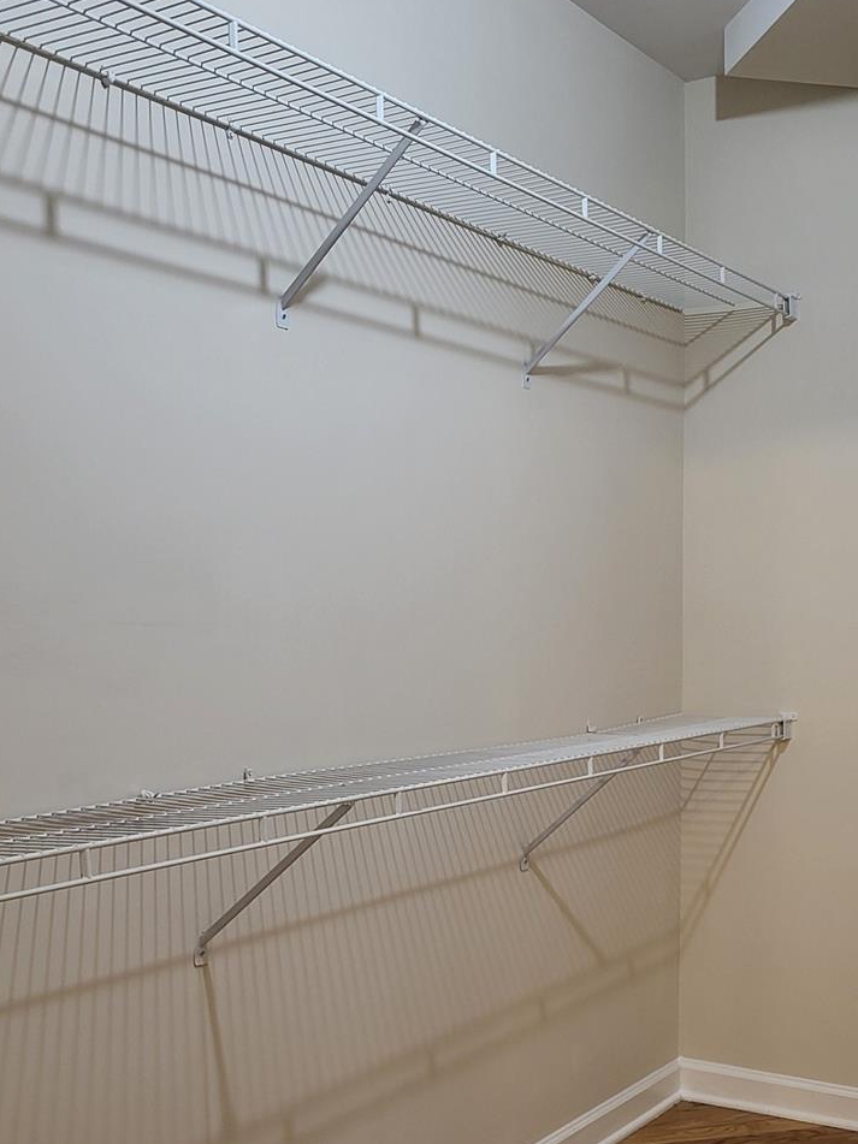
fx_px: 1388
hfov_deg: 34.0
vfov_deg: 44.3
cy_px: 736
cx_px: 588
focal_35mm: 42
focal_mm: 5.4
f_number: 1.8
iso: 200
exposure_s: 1/40
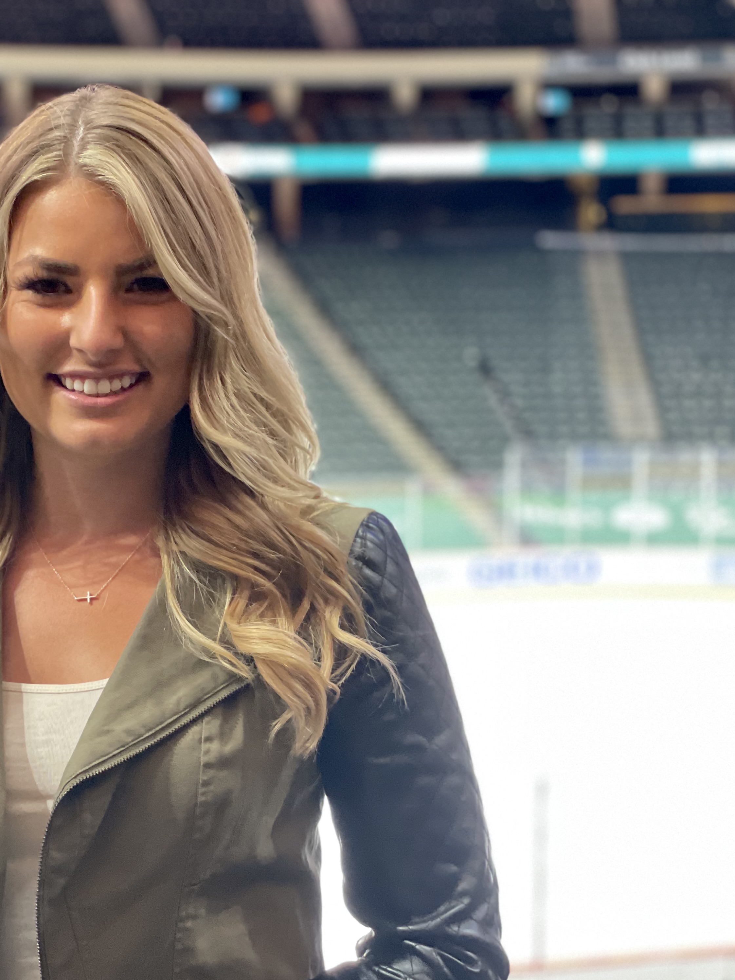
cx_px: 89
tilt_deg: -5.4
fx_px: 1982
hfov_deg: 20.6
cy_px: 492
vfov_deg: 27.8
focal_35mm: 70
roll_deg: +0.4
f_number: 2
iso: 250
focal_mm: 6
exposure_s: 1/40
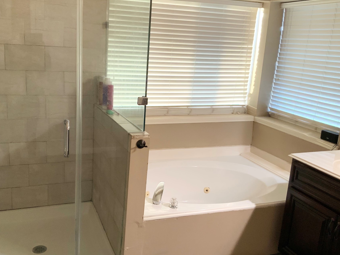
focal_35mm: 35
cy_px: 126
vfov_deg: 40.7
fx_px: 344
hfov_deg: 52.4
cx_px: 142
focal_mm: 3
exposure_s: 1/60
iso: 160
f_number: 1.8
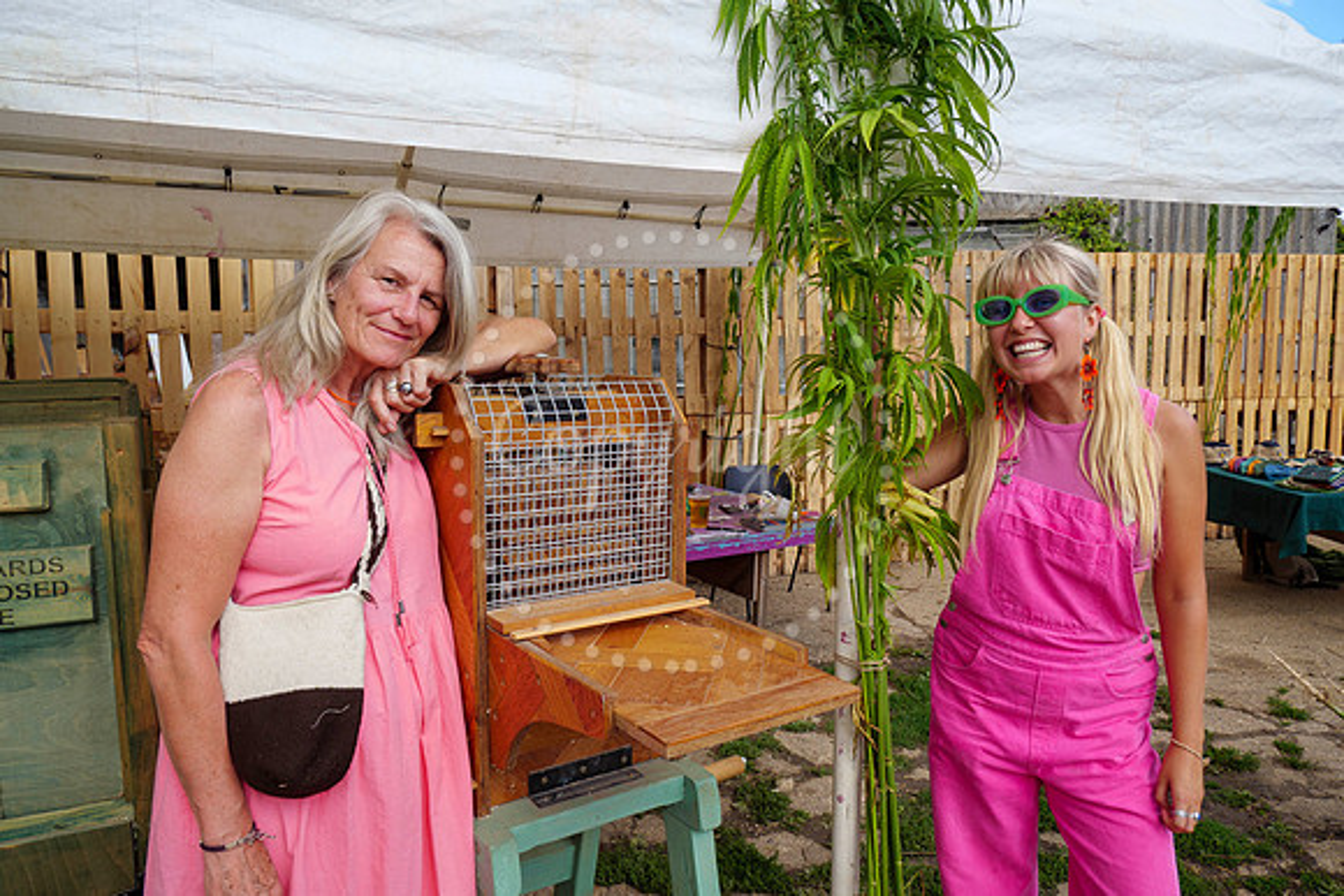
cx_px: 672
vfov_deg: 49.6
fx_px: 971
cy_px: 448
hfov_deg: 69.4
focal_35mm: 26
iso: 160
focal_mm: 13
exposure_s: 1/250
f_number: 5.6
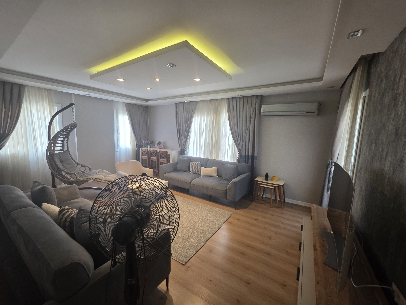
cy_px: 152
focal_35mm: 13
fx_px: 152
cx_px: 203
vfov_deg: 89.9
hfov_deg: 106.2
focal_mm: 2.2
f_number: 1.9
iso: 160
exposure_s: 1/60
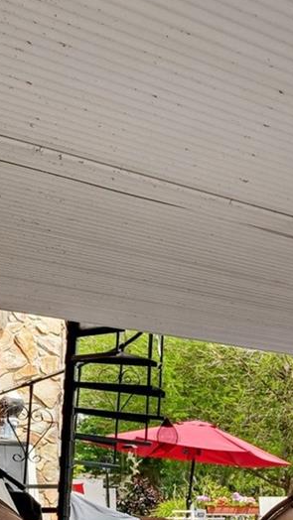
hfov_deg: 15.0
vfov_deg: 39.6
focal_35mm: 48
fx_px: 663
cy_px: 474
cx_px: 700
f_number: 8
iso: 400
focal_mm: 15
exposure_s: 1/400
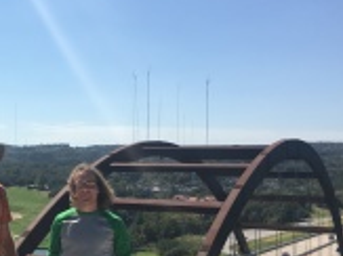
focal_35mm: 65
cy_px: 189
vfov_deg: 22.4
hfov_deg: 28.0
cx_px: -2
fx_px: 644
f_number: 2.2
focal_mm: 4.15
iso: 25
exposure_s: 1/1570
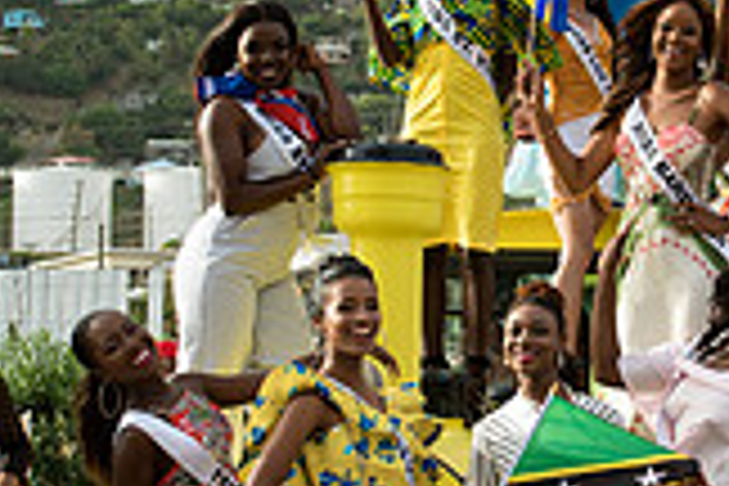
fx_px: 2470
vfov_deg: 11.2
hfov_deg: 16.6
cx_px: 630
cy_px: 173
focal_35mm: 122
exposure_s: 1/125
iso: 80
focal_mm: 34
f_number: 6.3
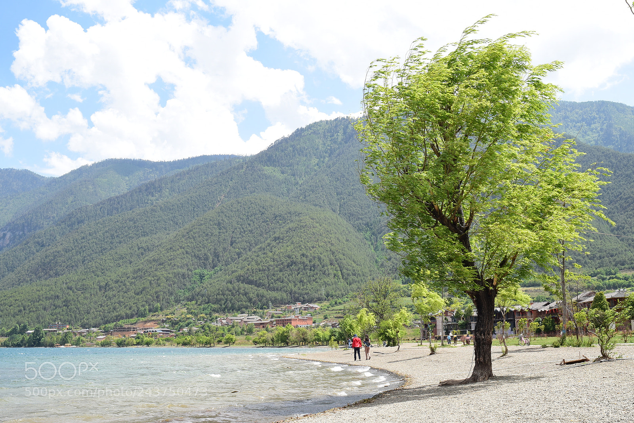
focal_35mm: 38
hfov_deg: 51.3
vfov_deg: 35.5
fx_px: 661
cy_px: 212
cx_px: 317
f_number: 11
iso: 200
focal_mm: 25
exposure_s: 1/160
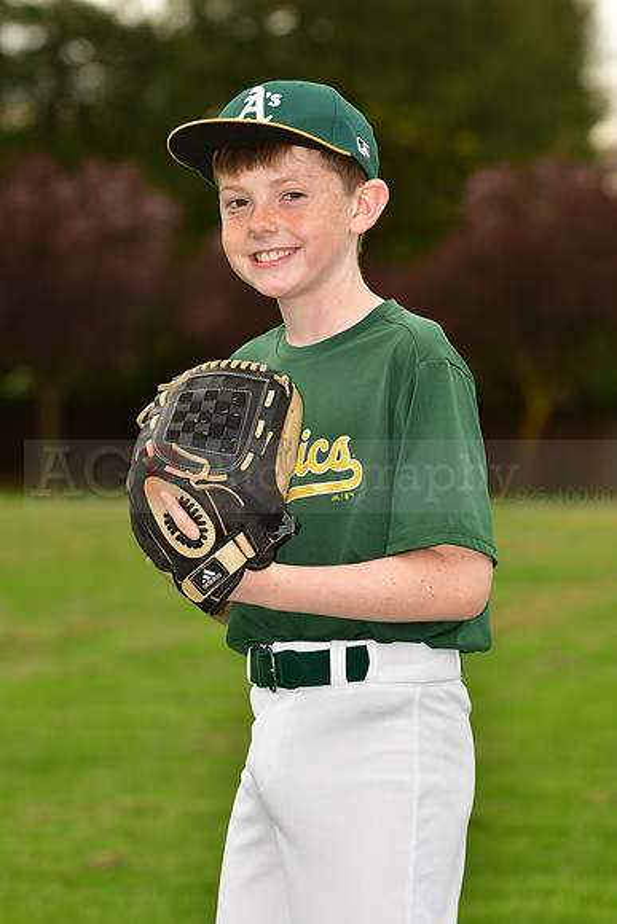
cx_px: 308
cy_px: 462
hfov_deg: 7.0
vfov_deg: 10.5
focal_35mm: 195
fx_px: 5010
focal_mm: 130
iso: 400
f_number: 5
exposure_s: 1/800
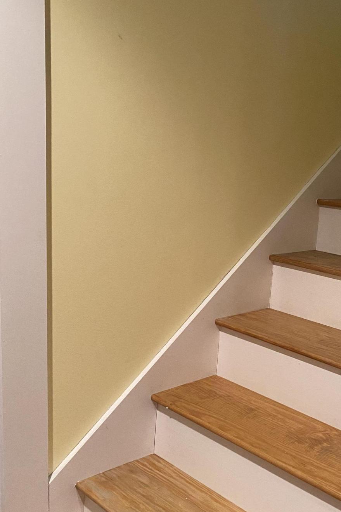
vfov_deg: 47.3
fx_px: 583
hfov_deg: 31.6
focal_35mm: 41
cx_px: 285
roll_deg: -4.0
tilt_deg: -9.8
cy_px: 281
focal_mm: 4.25
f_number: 1.8
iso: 500
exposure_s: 1/60
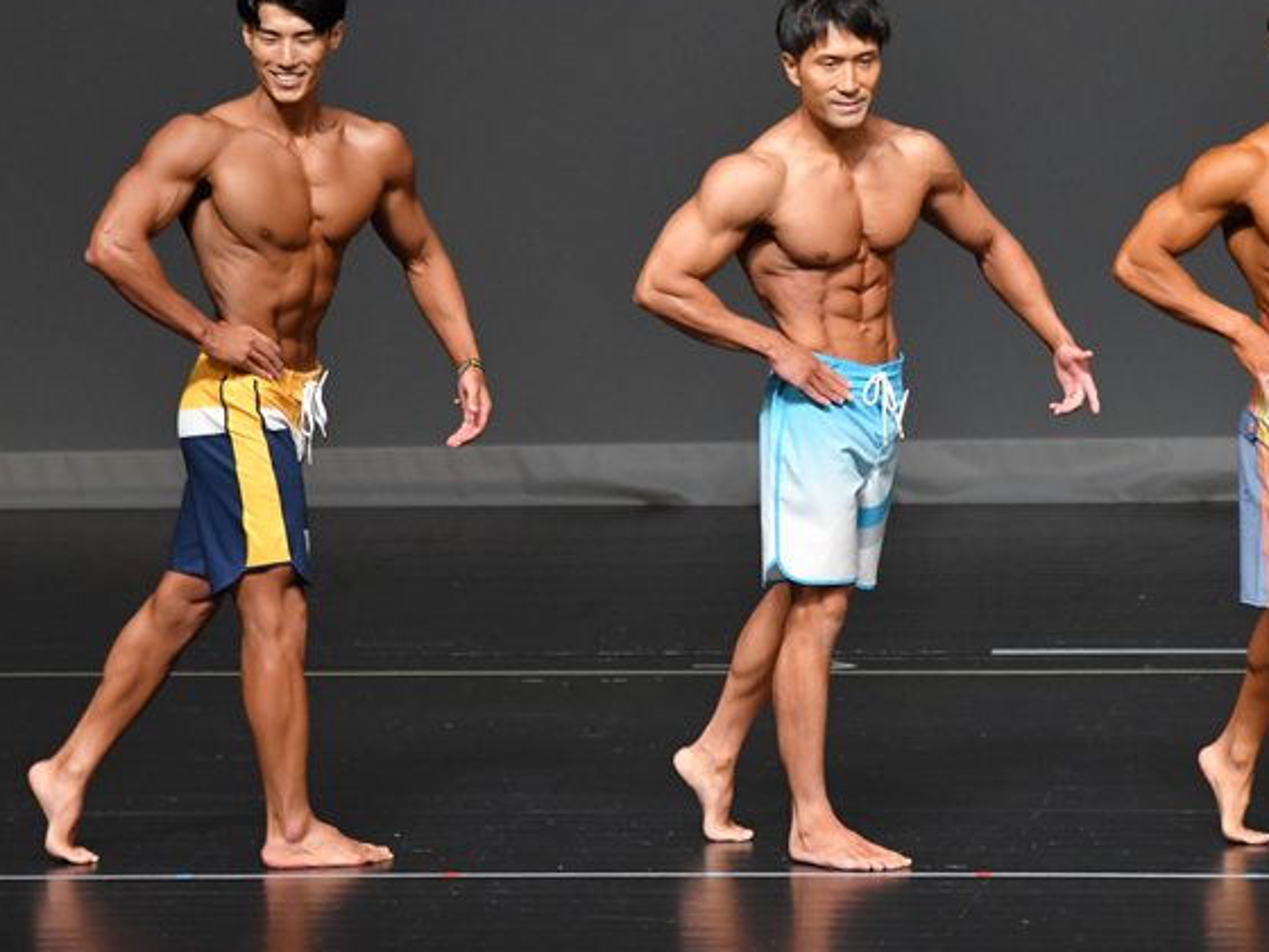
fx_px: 15360
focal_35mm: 419
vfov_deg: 3.5
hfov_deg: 4.7
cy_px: 451
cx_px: 674
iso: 2500
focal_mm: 210
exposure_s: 1/400
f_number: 5.6
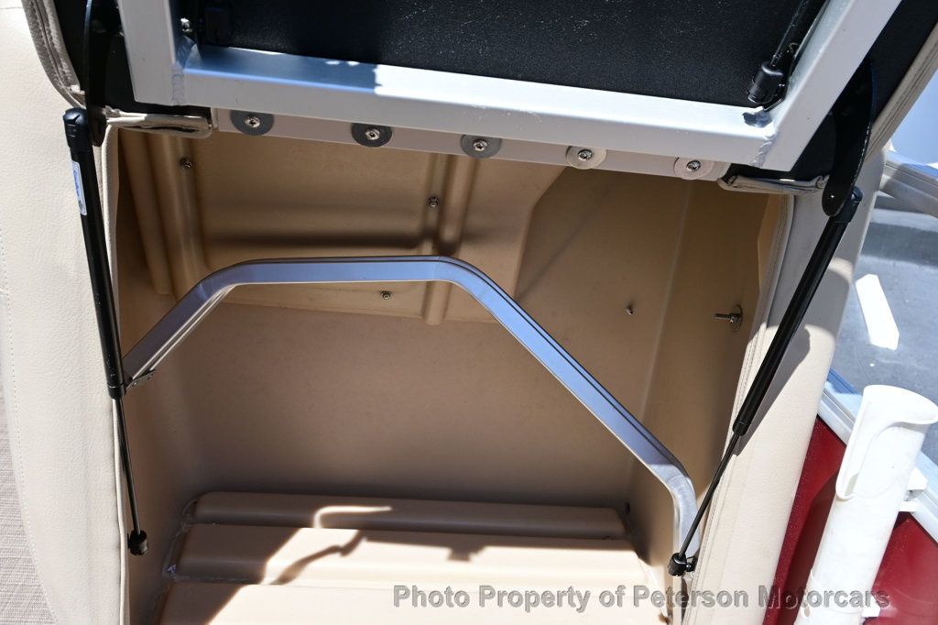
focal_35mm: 34
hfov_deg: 56.2
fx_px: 879
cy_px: 312
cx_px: 469
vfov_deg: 39.1
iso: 100
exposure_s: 1/200
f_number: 7.1
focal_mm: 22.5
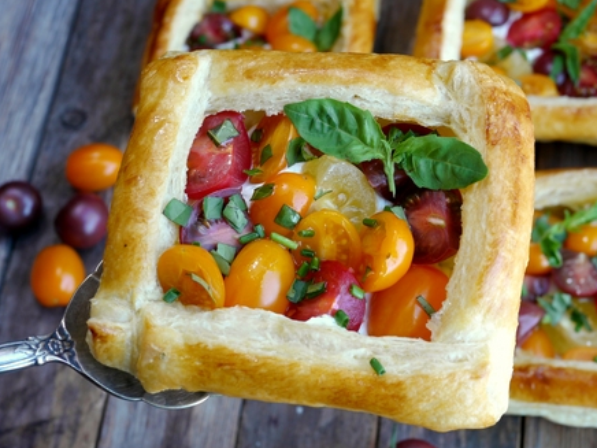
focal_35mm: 66
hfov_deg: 29.2
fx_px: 1138
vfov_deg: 22.3
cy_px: 216
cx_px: 384
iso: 125
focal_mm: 25
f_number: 5
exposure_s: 1/30
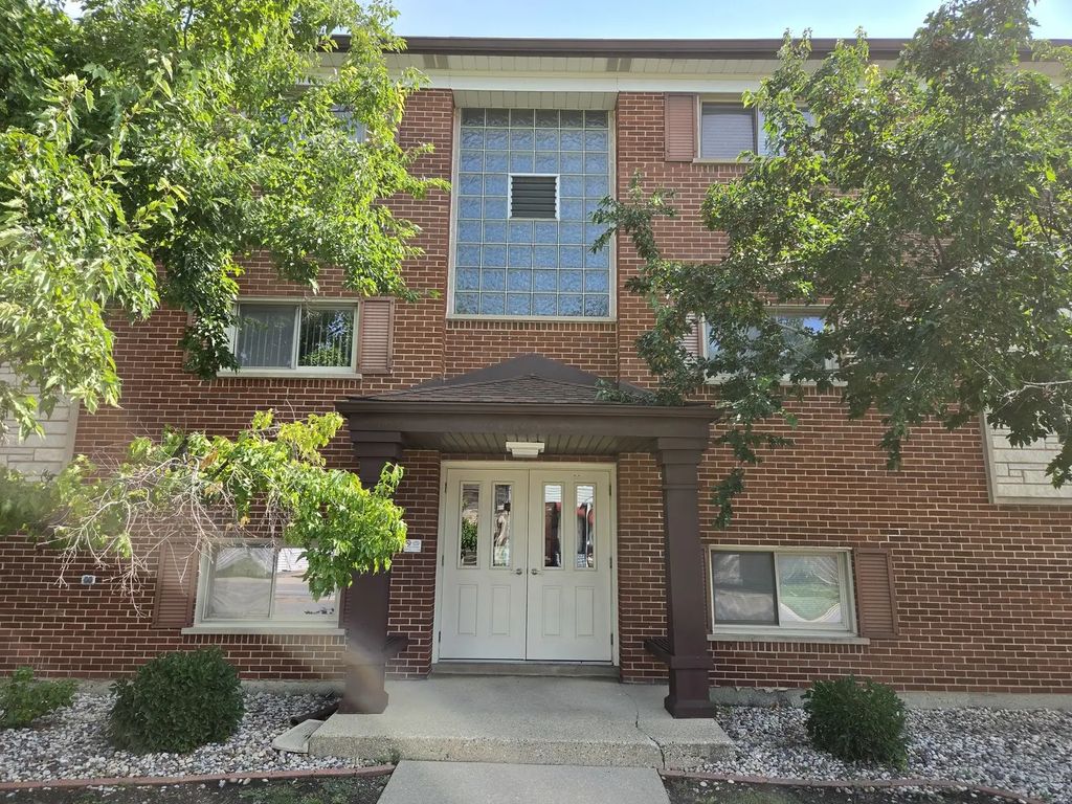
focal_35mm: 23
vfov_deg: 58.9
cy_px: 402
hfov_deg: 73.9
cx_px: 536
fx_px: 712
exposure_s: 1/1445
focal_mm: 5.4
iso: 80
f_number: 1.8
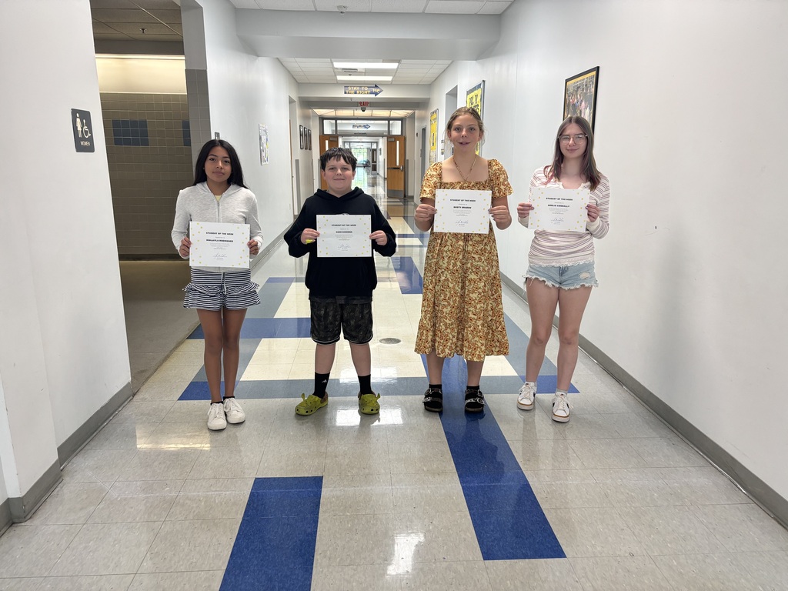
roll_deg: +0.1
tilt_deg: -11.8
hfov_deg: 67.3
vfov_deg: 53.1
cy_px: 296
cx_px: 394
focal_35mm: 26
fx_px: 592
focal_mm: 5.96
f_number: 1.6
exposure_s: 1/120
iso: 125
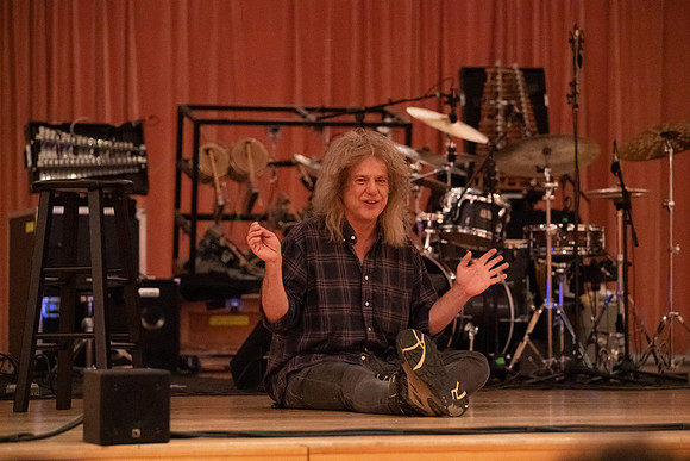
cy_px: 230
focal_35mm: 128
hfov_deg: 16.0
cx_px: 345
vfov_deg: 10.7
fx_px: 2454
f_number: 4.5
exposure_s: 1/160
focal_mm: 128
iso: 20000
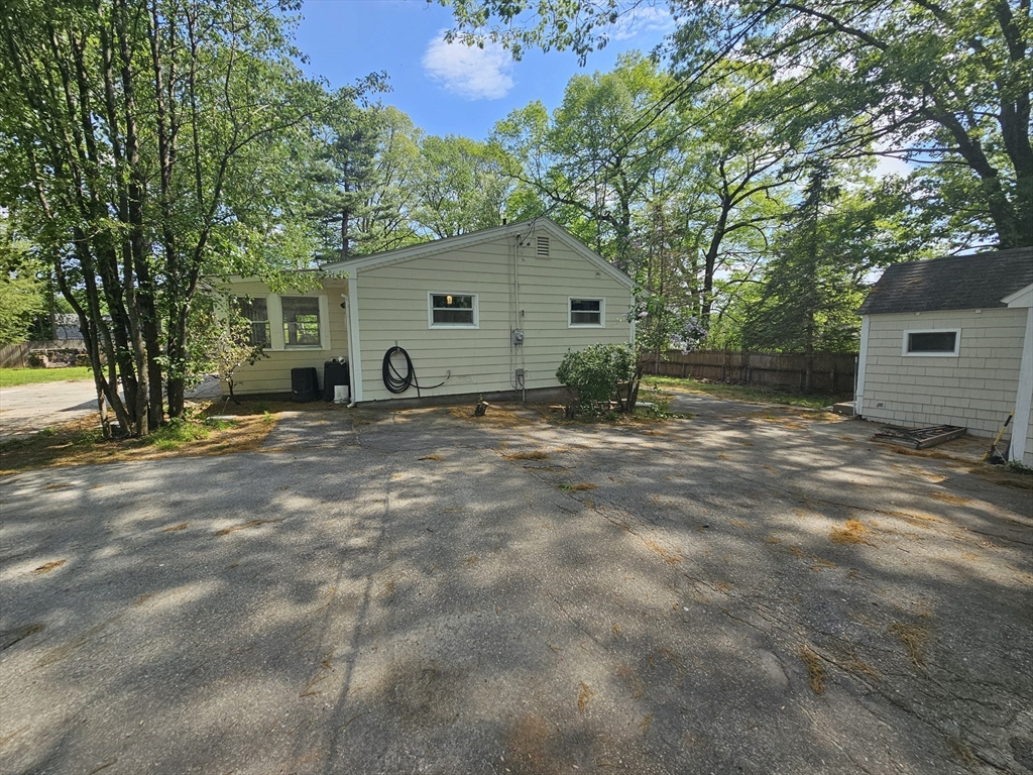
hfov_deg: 106.2
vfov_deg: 89.9
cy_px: 388
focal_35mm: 13
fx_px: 388
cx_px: 516
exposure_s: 1/1030
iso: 50
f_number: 2.2
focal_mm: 2.2
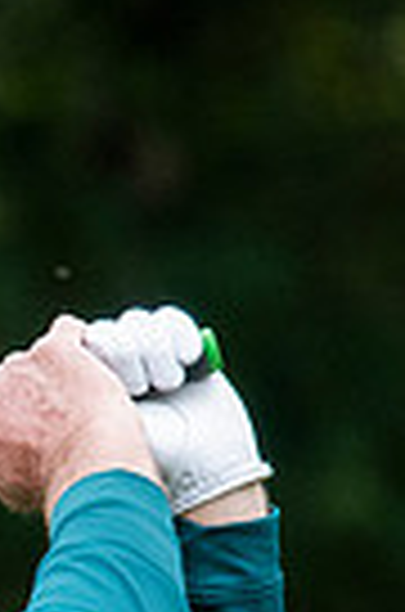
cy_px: 844
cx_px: -504
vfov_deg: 1.1
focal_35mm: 1925
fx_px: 32649
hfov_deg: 0.7
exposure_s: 1/1000
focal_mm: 300
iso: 2000
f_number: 4
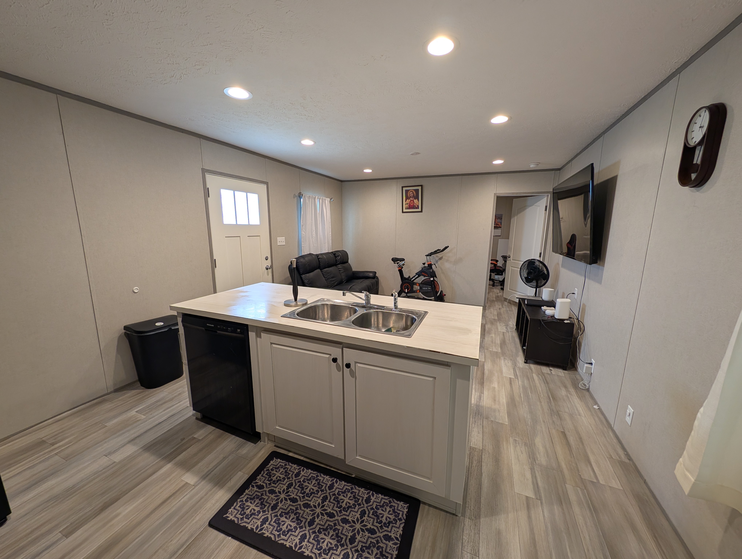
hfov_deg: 110.5
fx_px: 258
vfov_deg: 94.6
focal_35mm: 12
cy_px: 280
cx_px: 371
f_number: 1.95
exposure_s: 1/60
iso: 77
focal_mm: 2.23
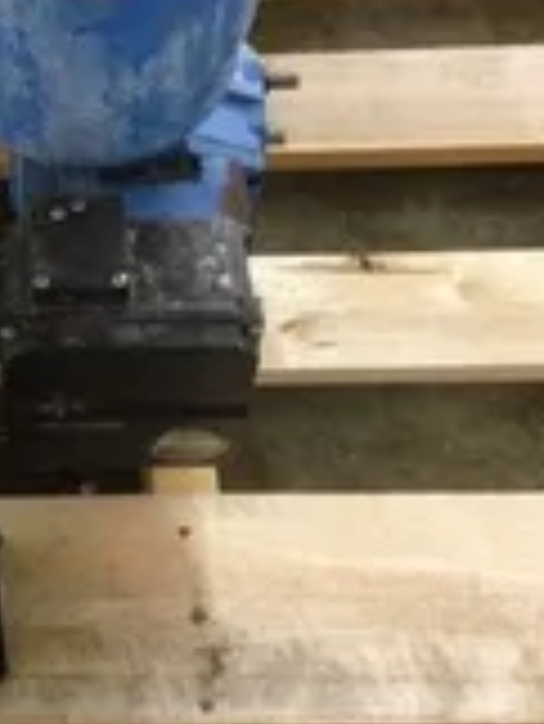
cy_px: 193
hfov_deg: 16.5
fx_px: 1821
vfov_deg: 22.3
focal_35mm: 87
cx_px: -49
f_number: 2.4
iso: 320
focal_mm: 4.28
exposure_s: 1/20
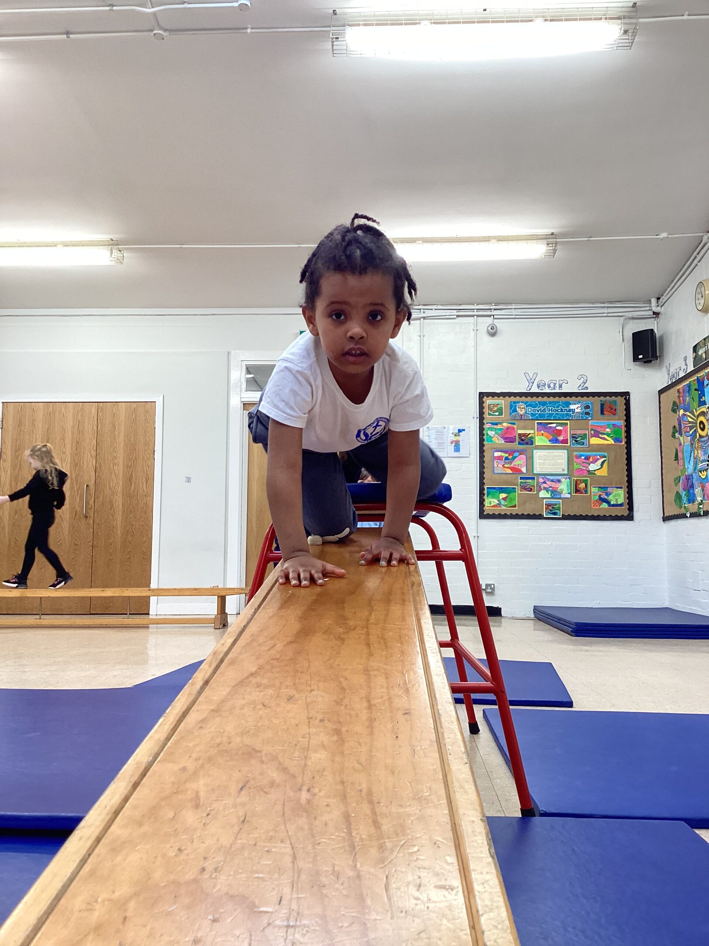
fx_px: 847
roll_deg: +0.3
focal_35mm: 31
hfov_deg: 45.4
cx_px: 354
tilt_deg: +4.3
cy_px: 473
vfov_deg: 58.4
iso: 80
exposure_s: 1/50
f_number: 2.4
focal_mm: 3.3
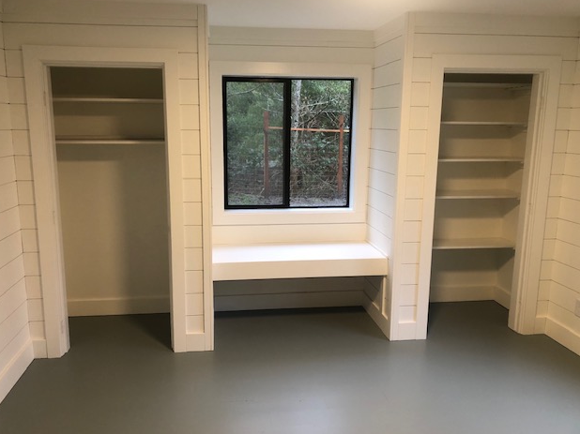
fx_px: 486
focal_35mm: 29
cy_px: 217
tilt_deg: -9.7
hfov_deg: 61.7
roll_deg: -0.6
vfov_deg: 48.2
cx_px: 281
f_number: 1.8
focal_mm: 3.99
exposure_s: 1/30
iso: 40
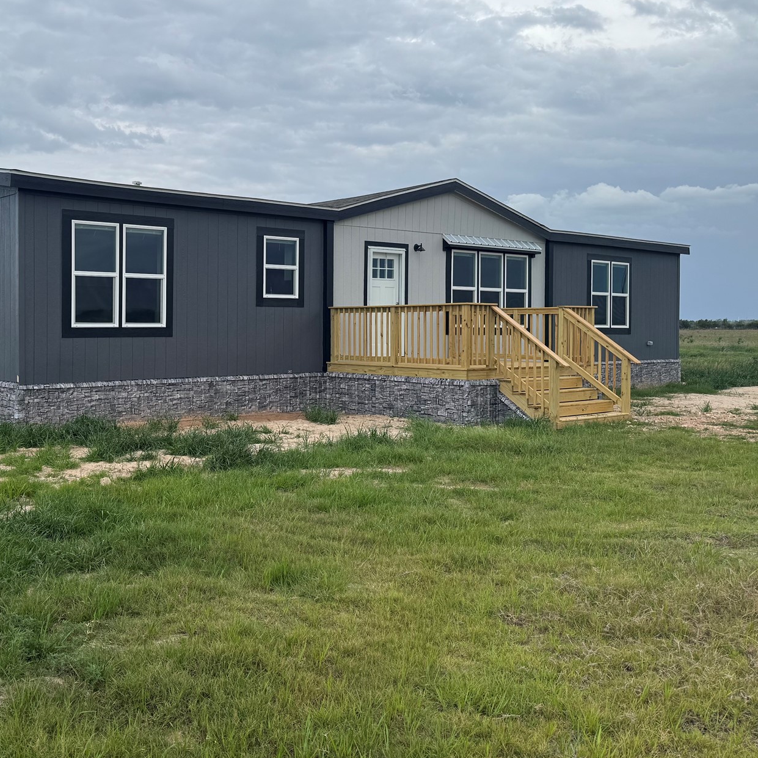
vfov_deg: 47.1
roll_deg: +0.2
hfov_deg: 45.4
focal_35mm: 35
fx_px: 867
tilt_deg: -0.3
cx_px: 181
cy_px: 337
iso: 80
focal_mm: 6.76
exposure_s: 1/3247
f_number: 1.78
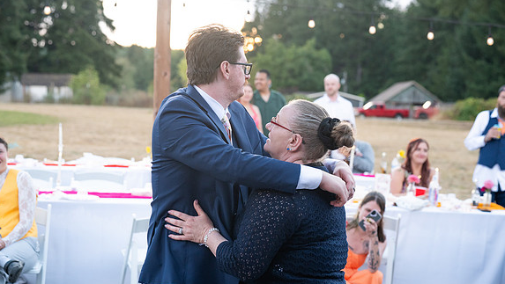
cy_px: 153
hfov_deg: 29.7
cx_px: 253
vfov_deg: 17.0
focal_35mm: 71
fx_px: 951
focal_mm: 67
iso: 2000
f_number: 4
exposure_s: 1/500
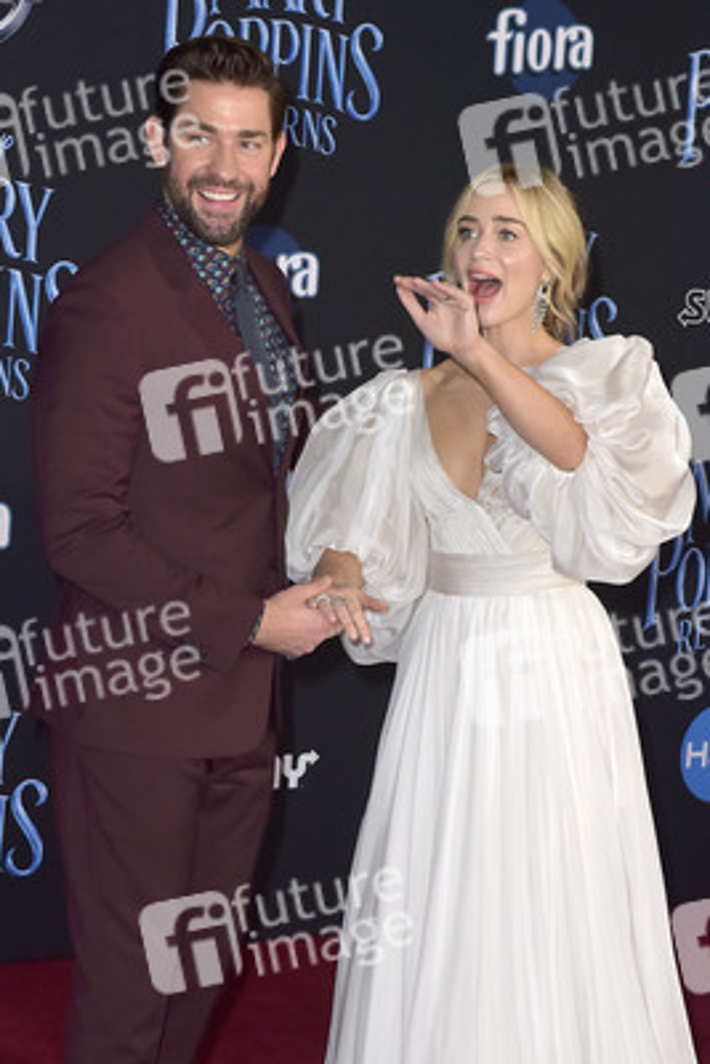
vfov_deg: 33.4
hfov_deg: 22.6
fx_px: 1773
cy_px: 532
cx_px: 355
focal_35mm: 60
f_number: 6.3
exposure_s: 1/250
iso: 400
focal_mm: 60
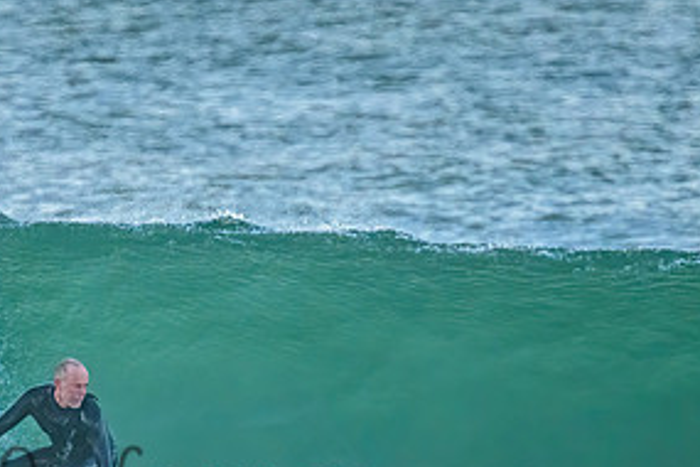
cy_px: 463
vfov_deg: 0.8
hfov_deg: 1.3
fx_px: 31692
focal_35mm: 1630
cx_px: 106
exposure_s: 1/1250
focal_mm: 800
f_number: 11
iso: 7200
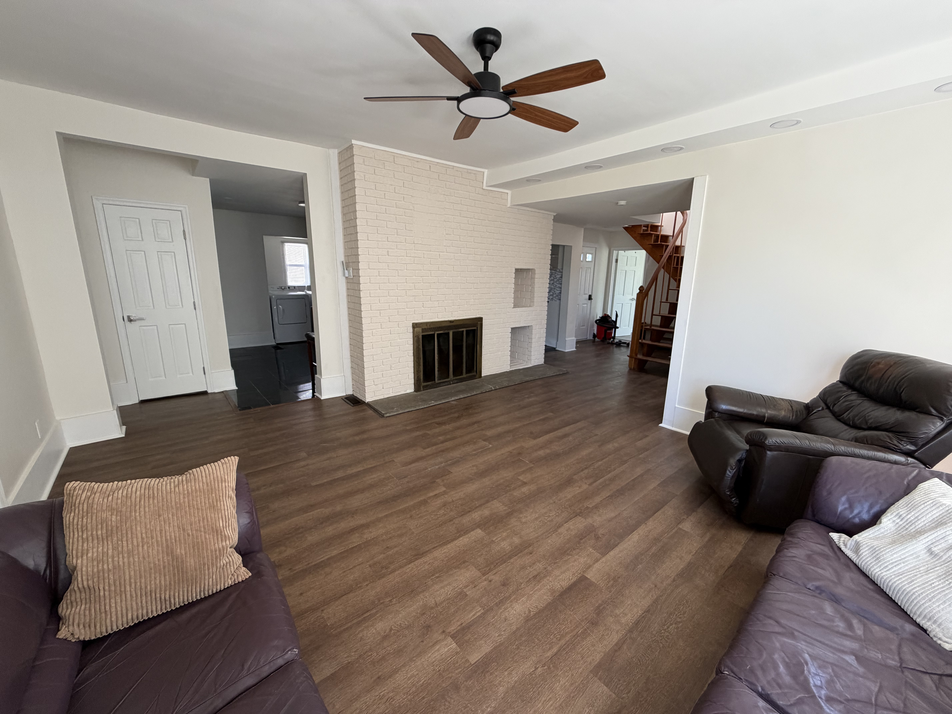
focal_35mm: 14
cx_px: 476
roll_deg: -0.6
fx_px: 385
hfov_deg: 102.1
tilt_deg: -12.7
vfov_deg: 85.7
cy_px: 357
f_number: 2.2
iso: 200
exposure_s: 1/121
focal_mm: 2.22
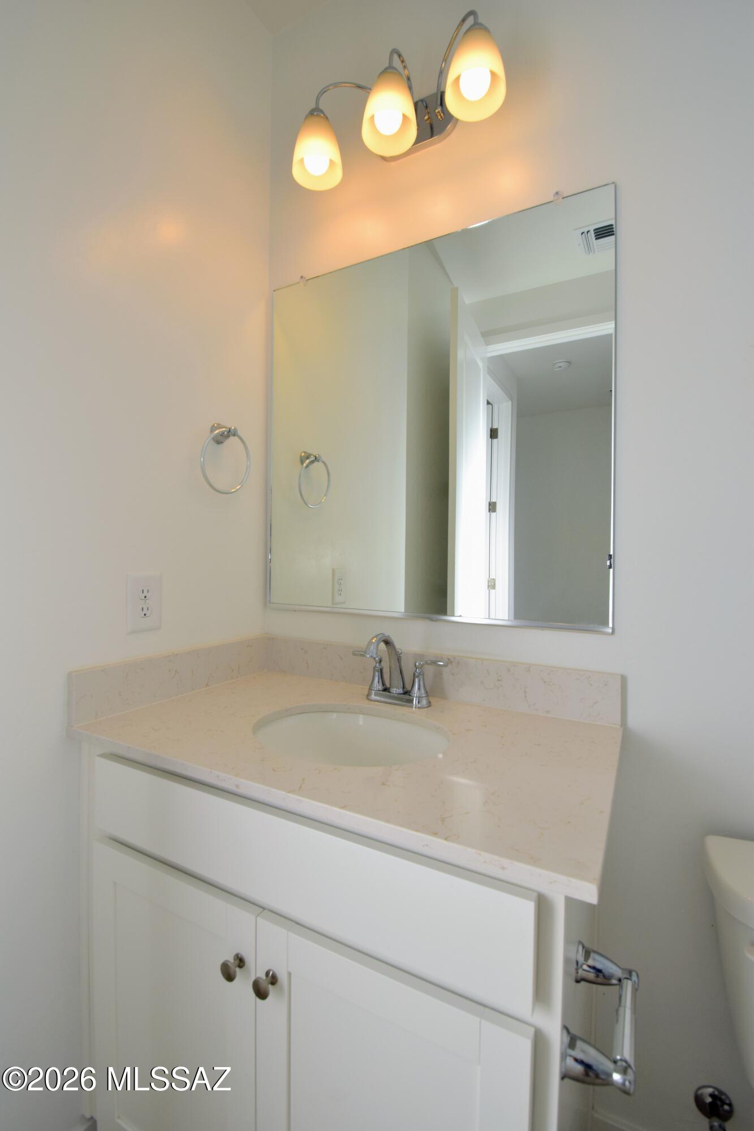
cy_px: 566
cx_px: 377
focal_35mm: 15
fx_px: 471
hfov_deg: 77.3
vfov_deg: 100.4
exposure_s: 1/200
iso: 400
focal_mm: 10
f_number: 9
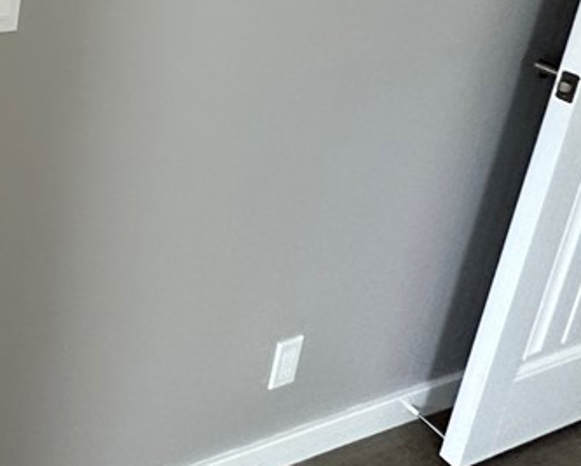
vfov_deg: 29.1
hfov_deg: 31.5
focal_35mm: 42
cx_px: -206
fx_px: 723
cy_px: -138
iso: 250
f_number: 2.2
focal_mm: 2.22
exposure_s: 1/99
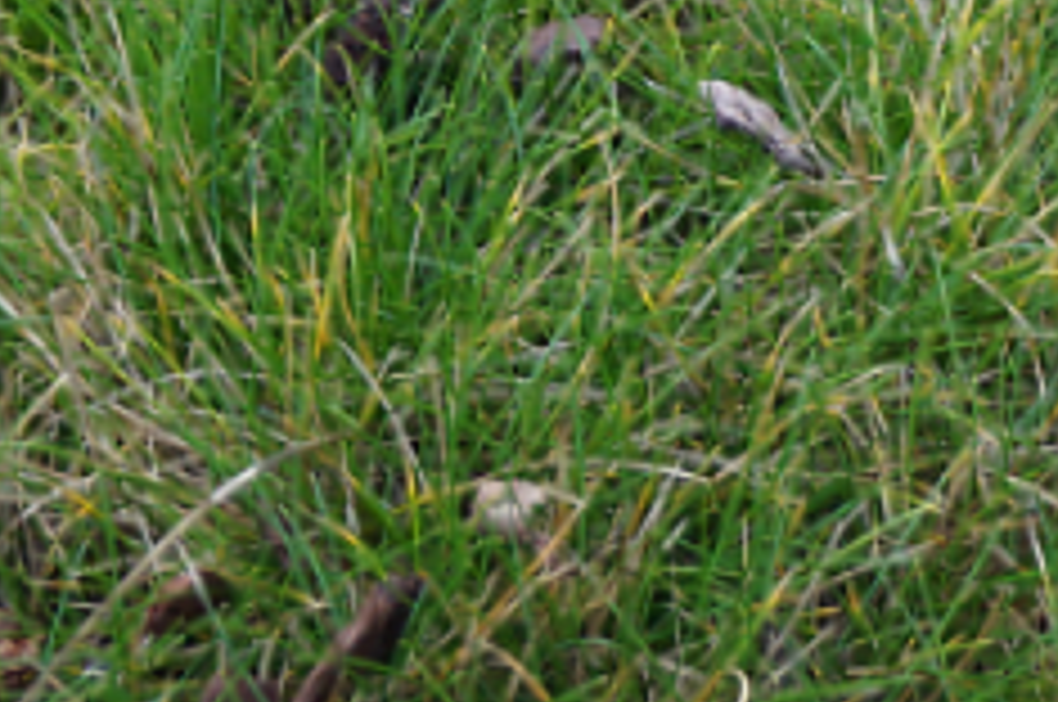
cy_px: -315
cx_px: 581
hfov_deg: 7.7
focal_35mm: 269
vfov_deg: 5.1
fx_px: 7882
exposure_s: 1/160
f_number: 5
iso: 400
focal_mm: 35
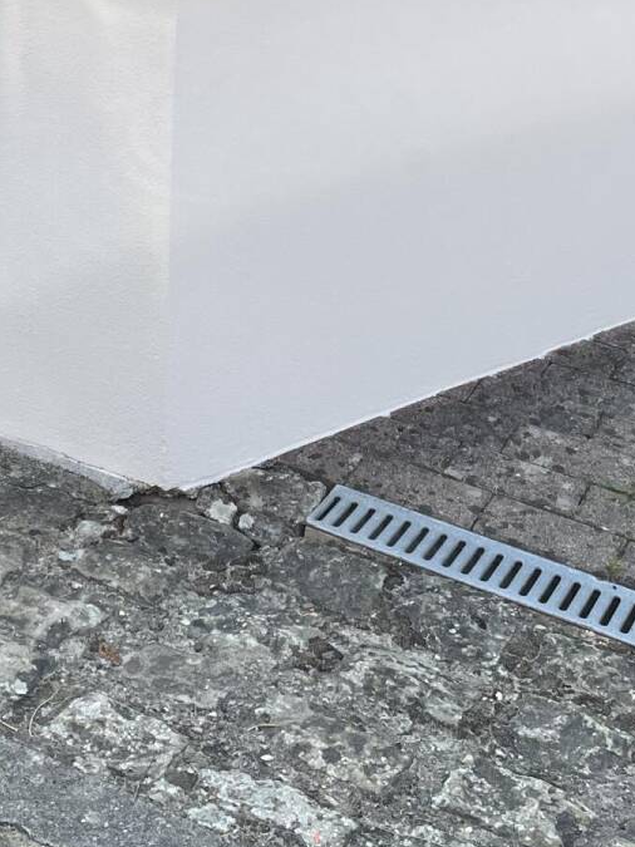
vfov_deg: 25.0
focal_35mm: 74
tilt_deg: -11.2
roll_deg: -1.9
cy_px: -6
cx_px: 119
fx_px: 1811
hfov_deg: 19.7
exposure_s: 1/1114
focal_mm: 4.2
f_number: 1.6
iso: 32
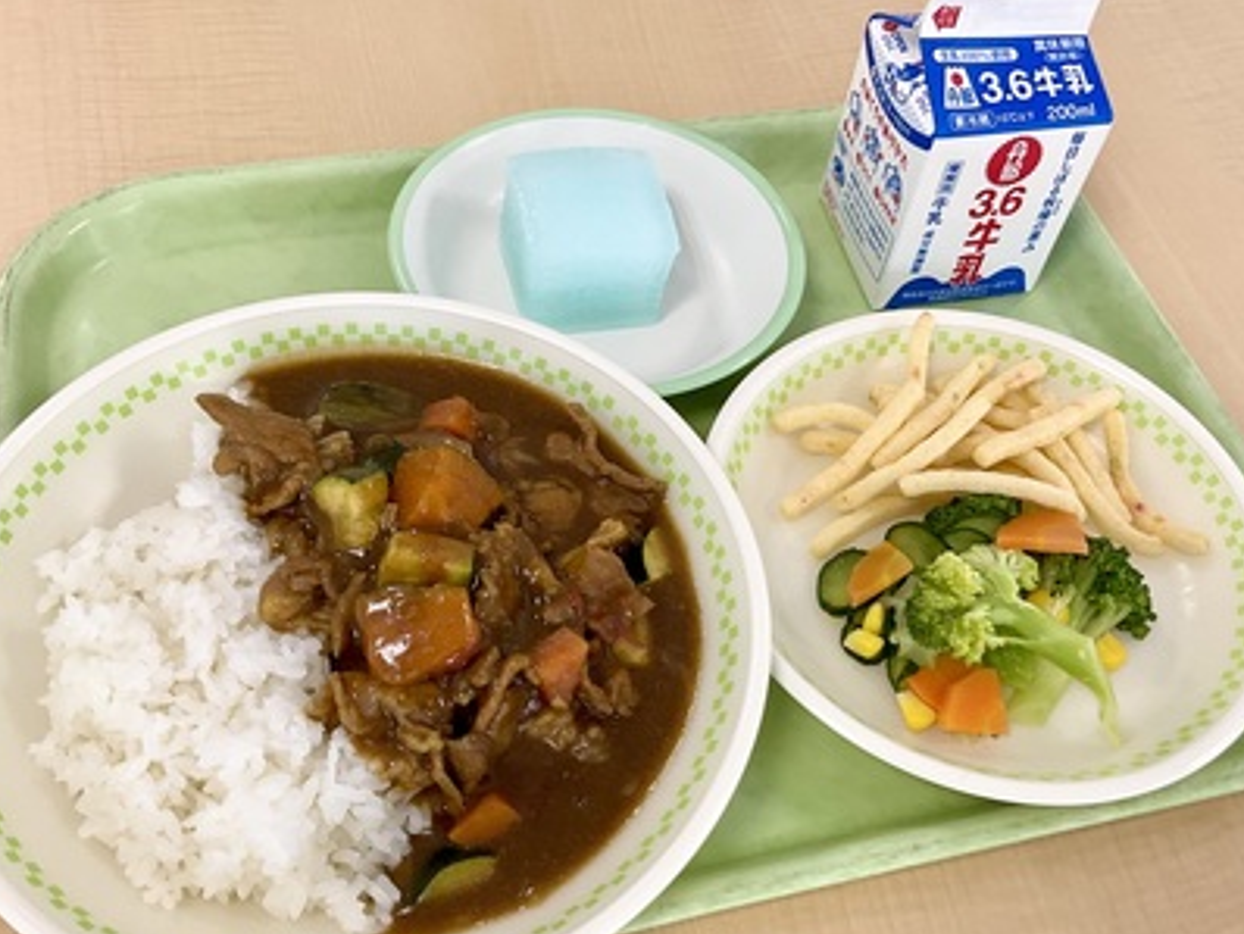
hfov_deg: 52.6
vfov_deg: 40.7
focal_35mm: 35
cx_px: 619
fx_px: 1259
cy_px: 498
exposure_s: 1/122
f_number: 1.8
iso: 50
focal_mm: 3
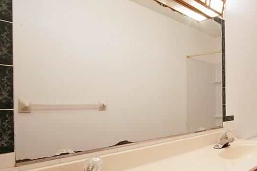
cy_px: 102
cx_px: 246
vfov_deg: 47.7
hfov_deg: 55.2
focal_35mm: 27
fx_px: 193
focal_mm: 14
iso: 200
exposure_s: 1/2
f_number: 7.1
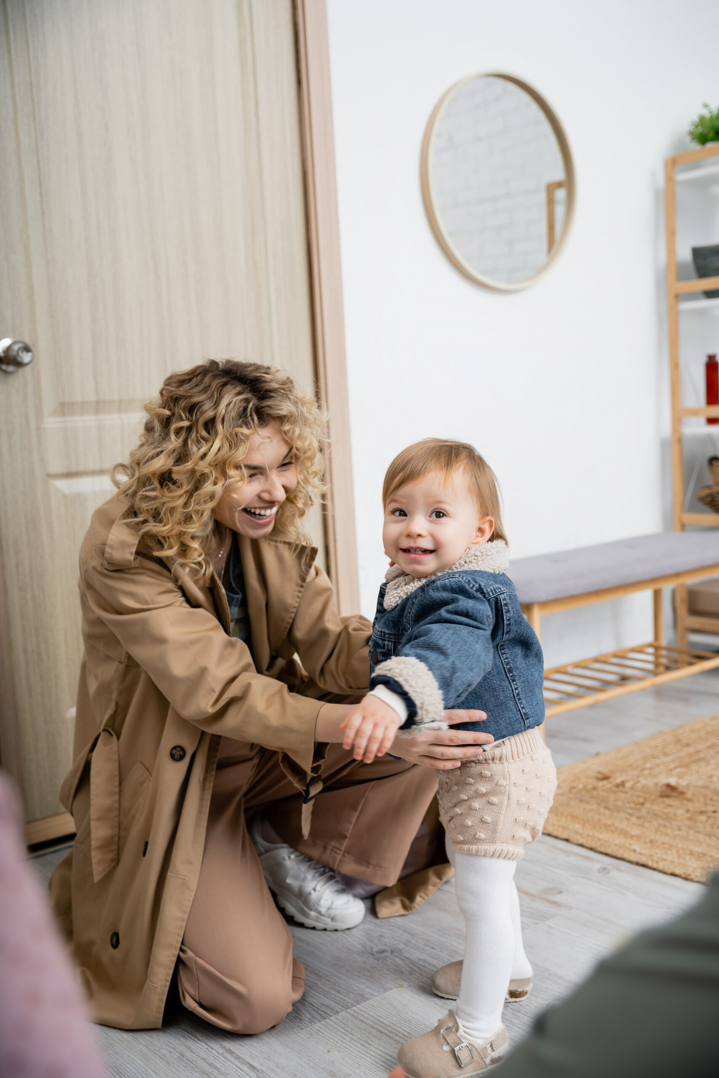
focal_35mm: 41
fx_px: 1228
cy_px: 539
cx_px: 360
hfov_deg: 32.6
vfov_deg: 47.4
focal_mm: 41
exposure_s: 1/200
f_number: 3.5
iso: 200
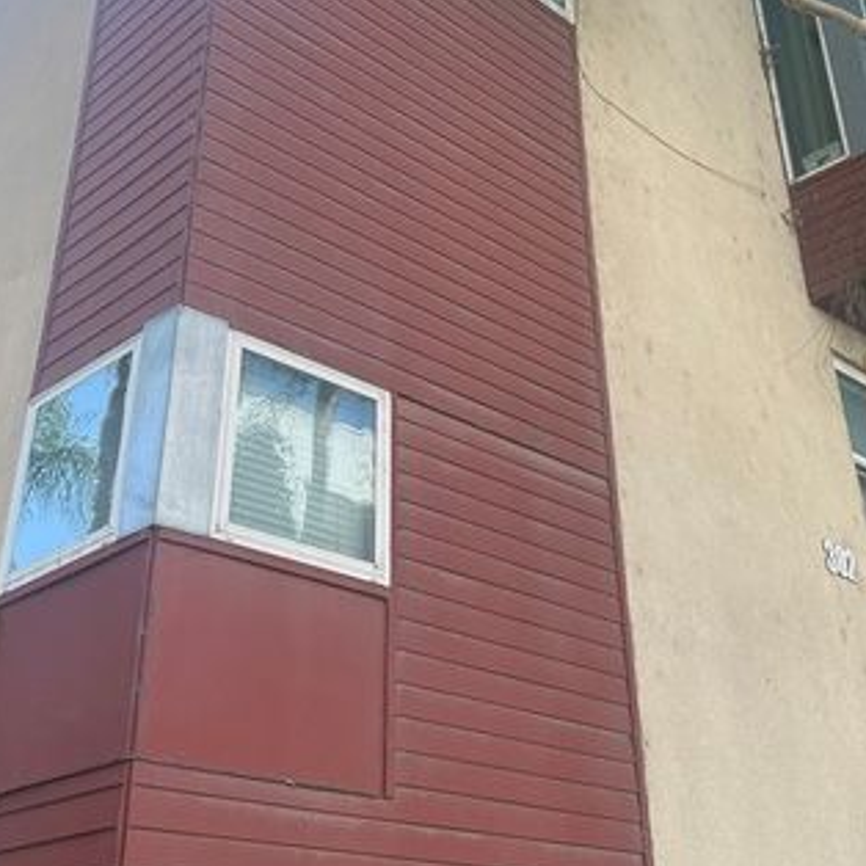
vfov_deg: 36.9
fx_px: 1274
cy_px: 252
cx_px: 455
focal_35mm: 45
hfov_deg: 37.5
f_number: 1.78
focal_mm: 6.76
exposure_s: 1/708
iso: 100
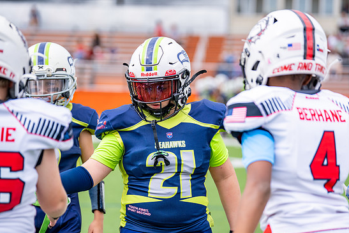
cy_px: 118
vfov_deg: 11.6
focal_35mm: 118
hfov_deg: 17.3
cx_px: 170
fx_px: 1144
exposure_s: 1/2500
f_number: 2.8
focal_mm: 108
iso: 320
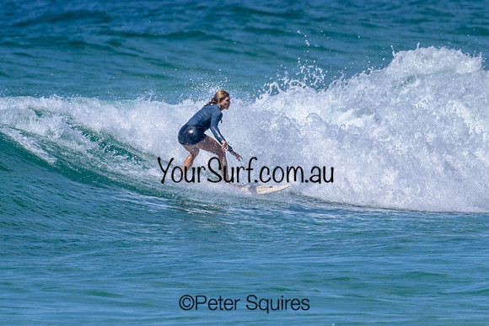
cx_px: 198
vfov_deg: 1.3
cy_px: 151
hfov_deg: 1.9
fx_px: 14912
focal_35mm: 1098
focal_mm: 800
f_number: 11
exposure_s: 1/2000
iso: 640
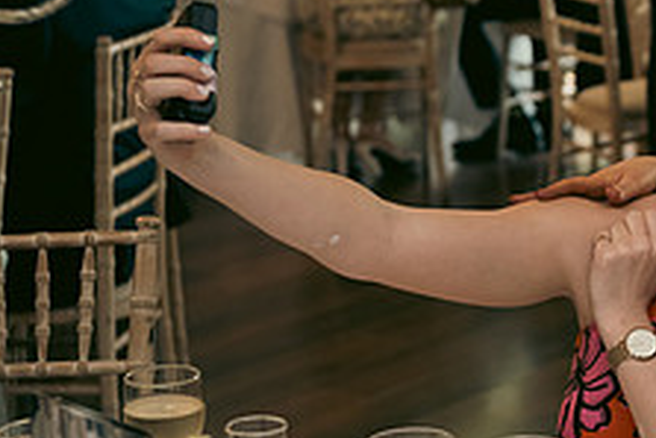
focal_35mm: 135
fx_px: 2462
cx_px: 780
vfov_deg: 10.2
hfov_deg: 14.7
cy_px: 216
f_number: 3.5
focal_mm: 52
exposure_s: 1/160
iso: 800
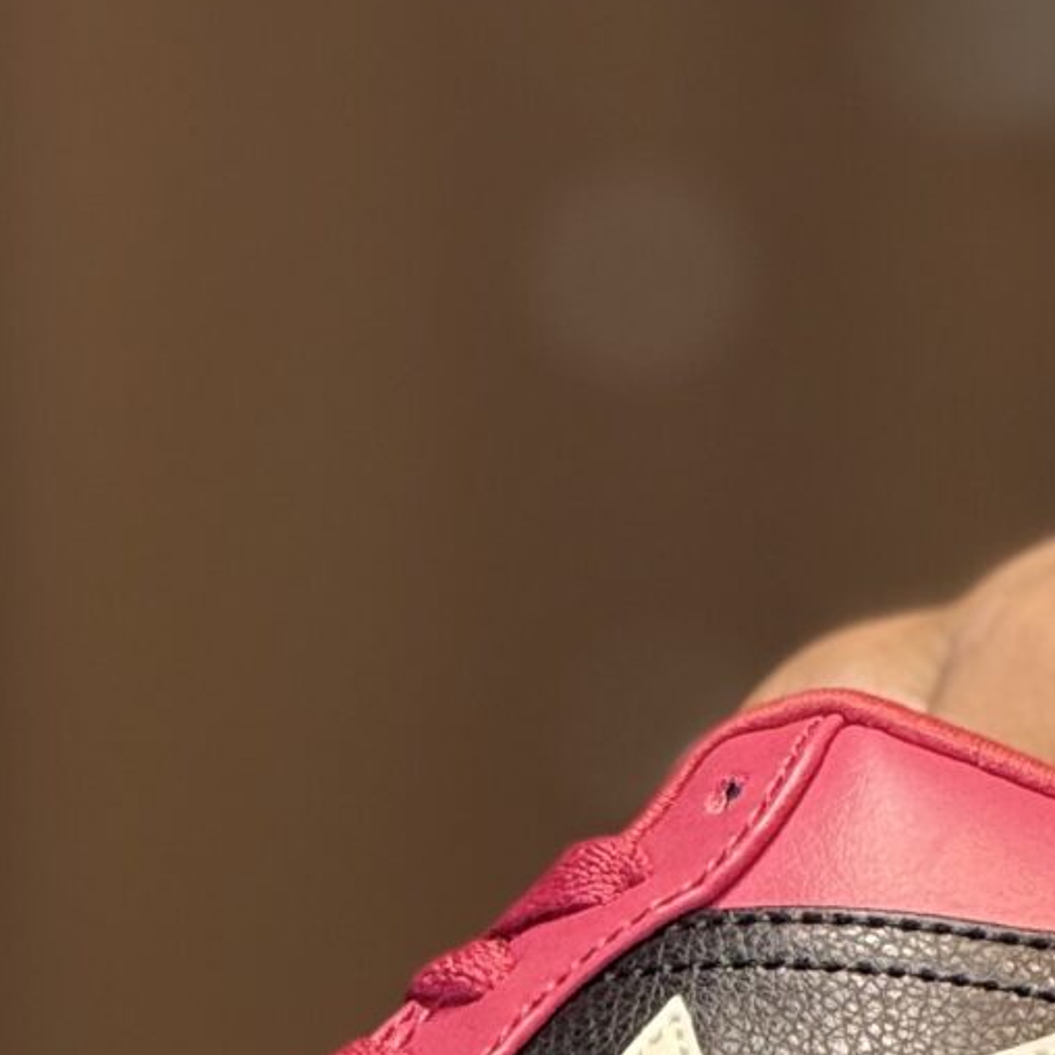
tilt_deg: -16.2
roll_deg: -0.4
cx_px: 621
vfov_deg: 3.2
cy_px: 2270
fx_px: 18447
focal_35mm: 535
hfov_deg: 3.3
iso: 80
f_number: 2.8
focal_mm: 15.66
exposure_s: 1/100
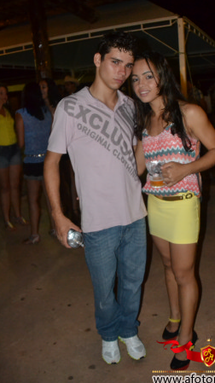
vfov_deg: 56.6
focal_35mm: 35
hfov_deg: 33.5
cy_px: 184
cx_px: 132
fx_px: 355
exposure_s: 1/60
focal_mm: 20
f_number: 3.5
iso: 3200
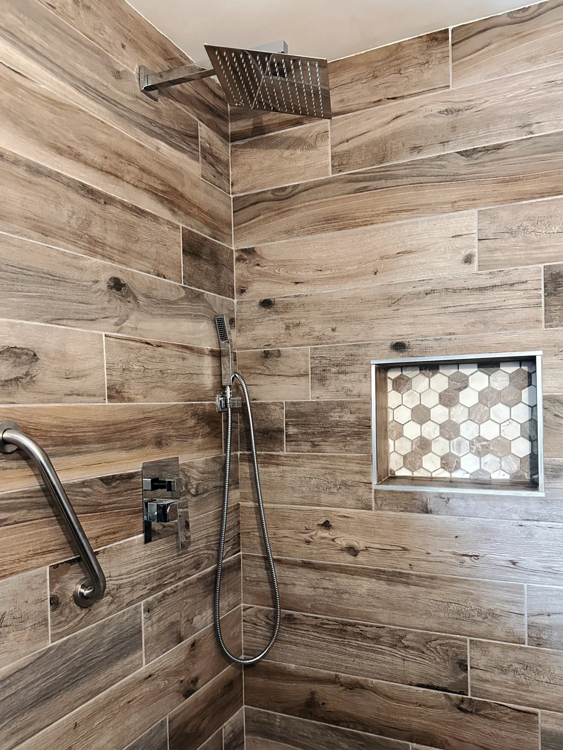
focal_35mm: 27
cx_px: 284
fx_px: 586
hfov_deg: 51.4
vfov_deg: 65.1
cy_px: 417
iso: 800
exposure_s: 1/60
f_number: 1.78
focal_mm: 6.86
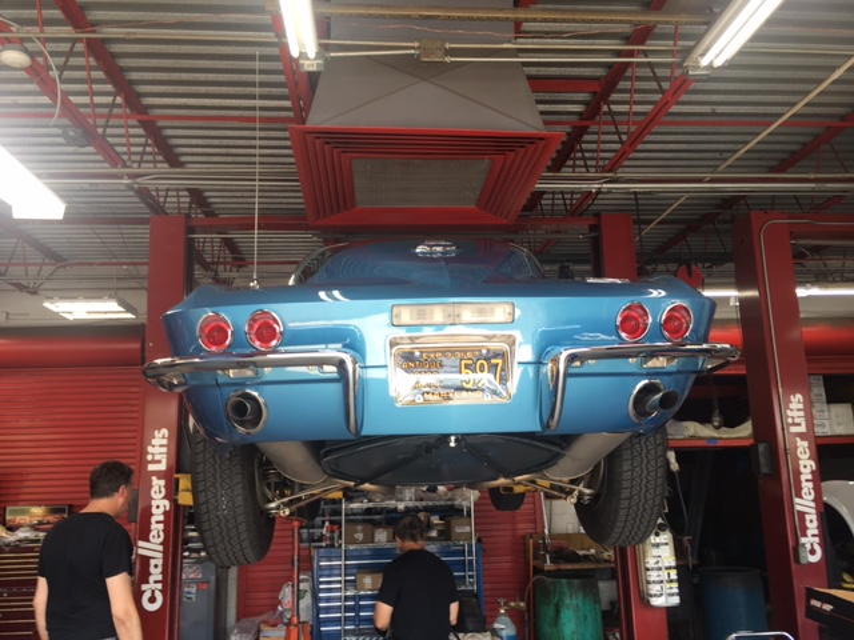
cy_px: 320
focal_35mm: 29
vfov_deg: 48.2
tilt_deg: +11.7
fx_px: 715
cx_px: 427
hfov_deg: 61.7
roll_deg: +0.2
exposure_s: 1/60
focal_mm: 4.15
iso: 25
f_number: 2.2
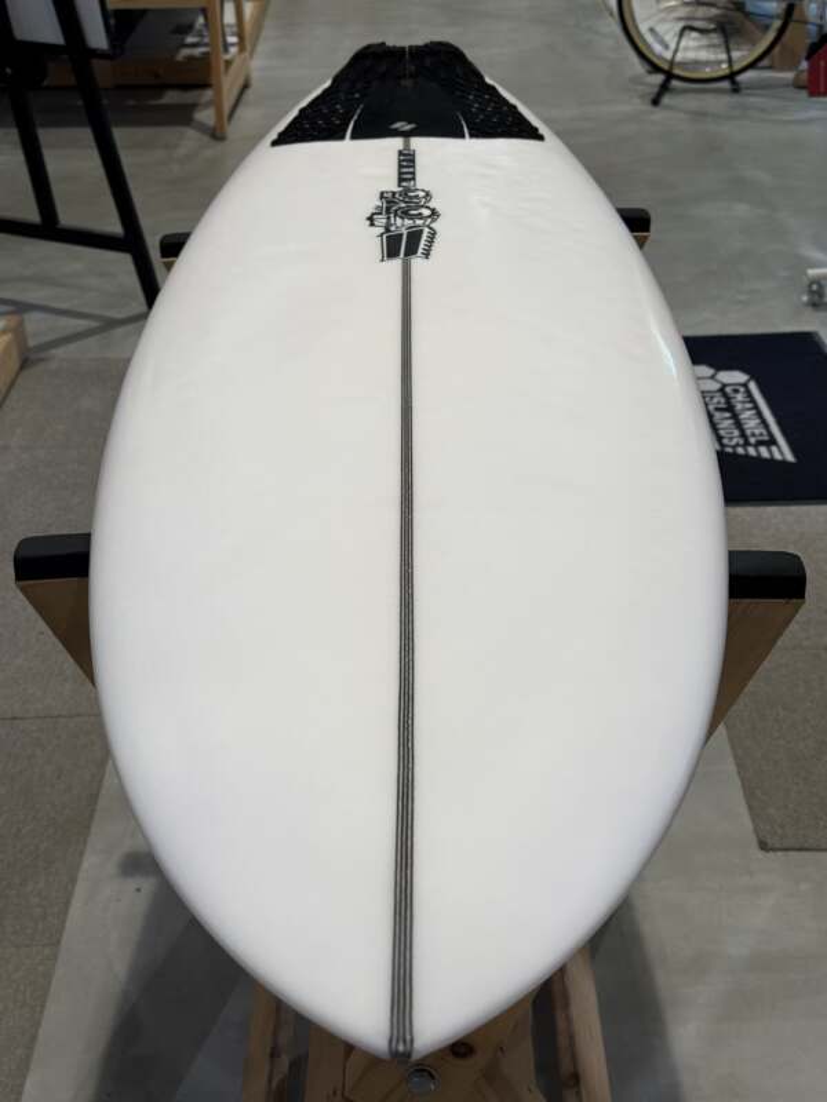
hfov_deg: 30.3
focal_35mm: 48
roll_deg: +1.4
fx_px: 1529
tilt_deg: -28.7
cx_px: 414
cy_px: 551
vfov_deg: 39.7
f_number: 1.78
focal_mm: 6.76
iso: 50
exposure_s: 1/204
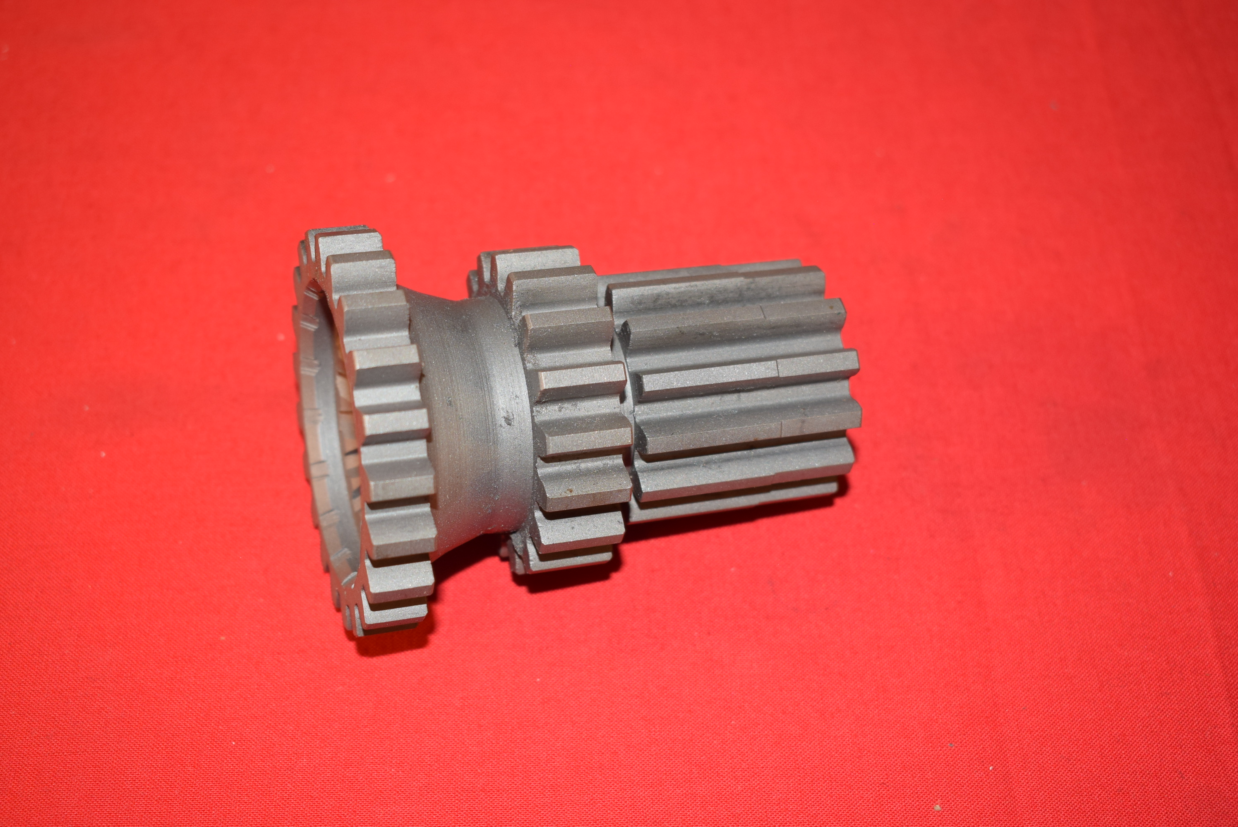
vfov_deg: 25.8
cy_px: 414
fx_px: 1807
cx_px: 619
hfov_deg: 37.8
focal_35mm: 52
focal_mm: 35
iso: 400
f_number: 5.6
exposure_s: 1/30
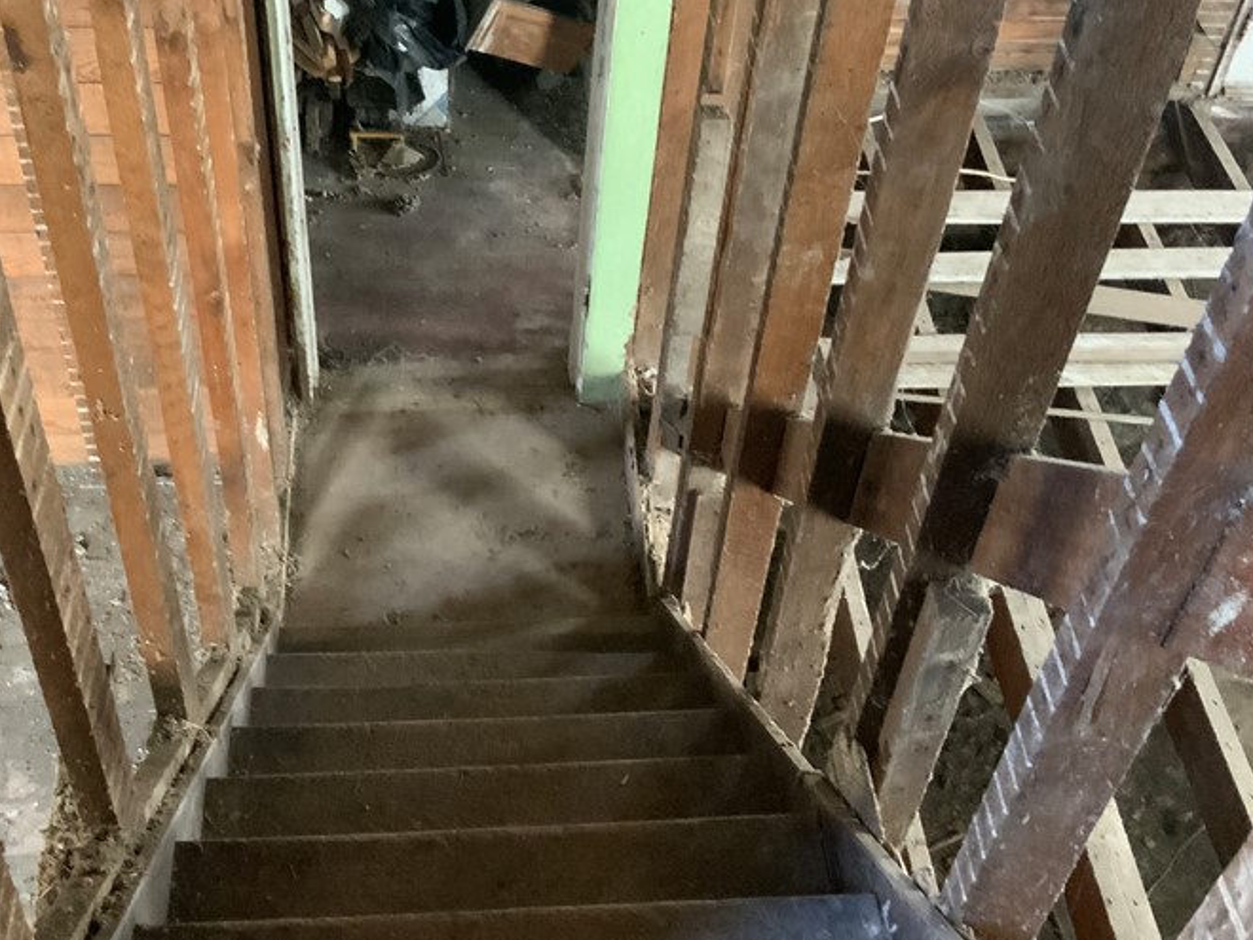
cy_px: 482
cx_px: 514
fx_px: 1629
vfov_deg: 32.2
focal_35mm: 45
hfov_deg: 41.9
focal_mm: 3
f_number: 1.8
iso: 400
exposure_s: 1/30
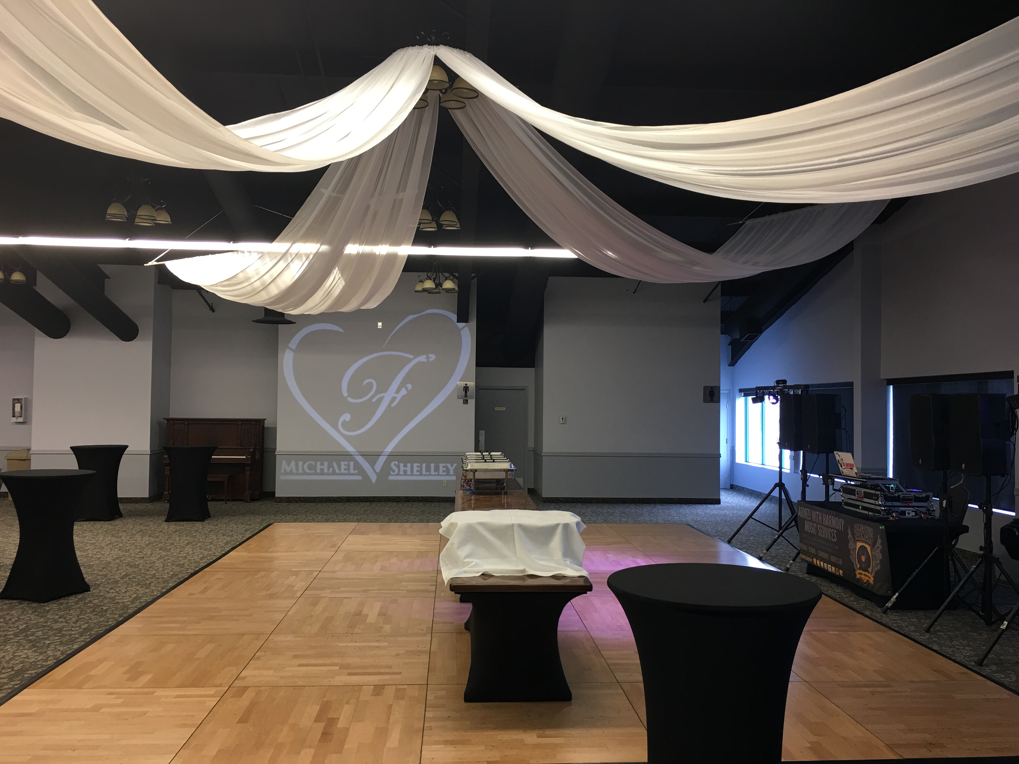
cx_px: 510
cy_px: 382
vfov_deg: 48.2
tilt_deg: +1.6
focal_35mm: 29
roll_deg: -1.3
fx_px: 854
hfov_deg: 61.7
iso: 25
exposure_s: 1/15
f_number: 2.2
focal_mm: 4.15
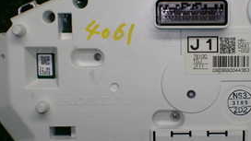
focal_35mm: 72
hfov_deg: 28.9
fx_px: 479
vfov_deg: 16.7
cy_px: 86
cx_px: 186
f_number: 2.3
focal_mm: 5.4
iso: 125
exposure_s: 1/125
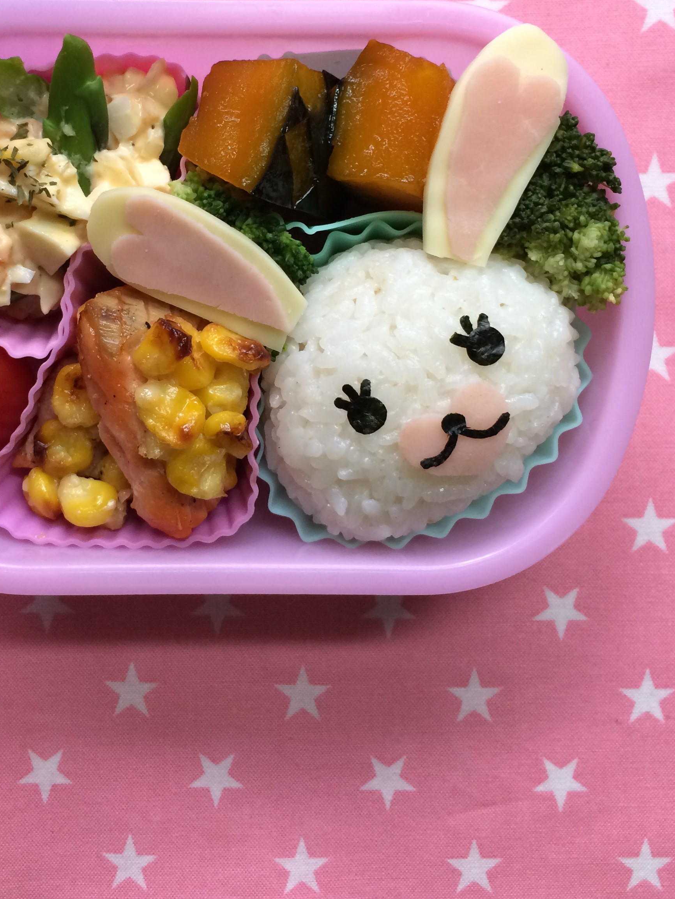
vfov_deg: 45.1
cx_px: 224
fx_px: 1066
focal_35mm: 41
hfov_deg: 34.8
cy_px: 297
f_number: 2.2
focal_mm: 4.15
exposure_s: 1/33
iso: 64
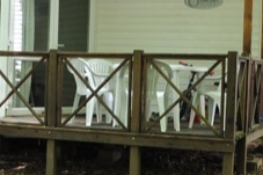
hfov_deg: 19.1
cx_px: -120
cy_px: 57
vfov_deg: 14.4
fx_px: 694
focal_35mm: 95
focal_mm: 18
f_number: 8
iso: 400
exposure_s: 1/80
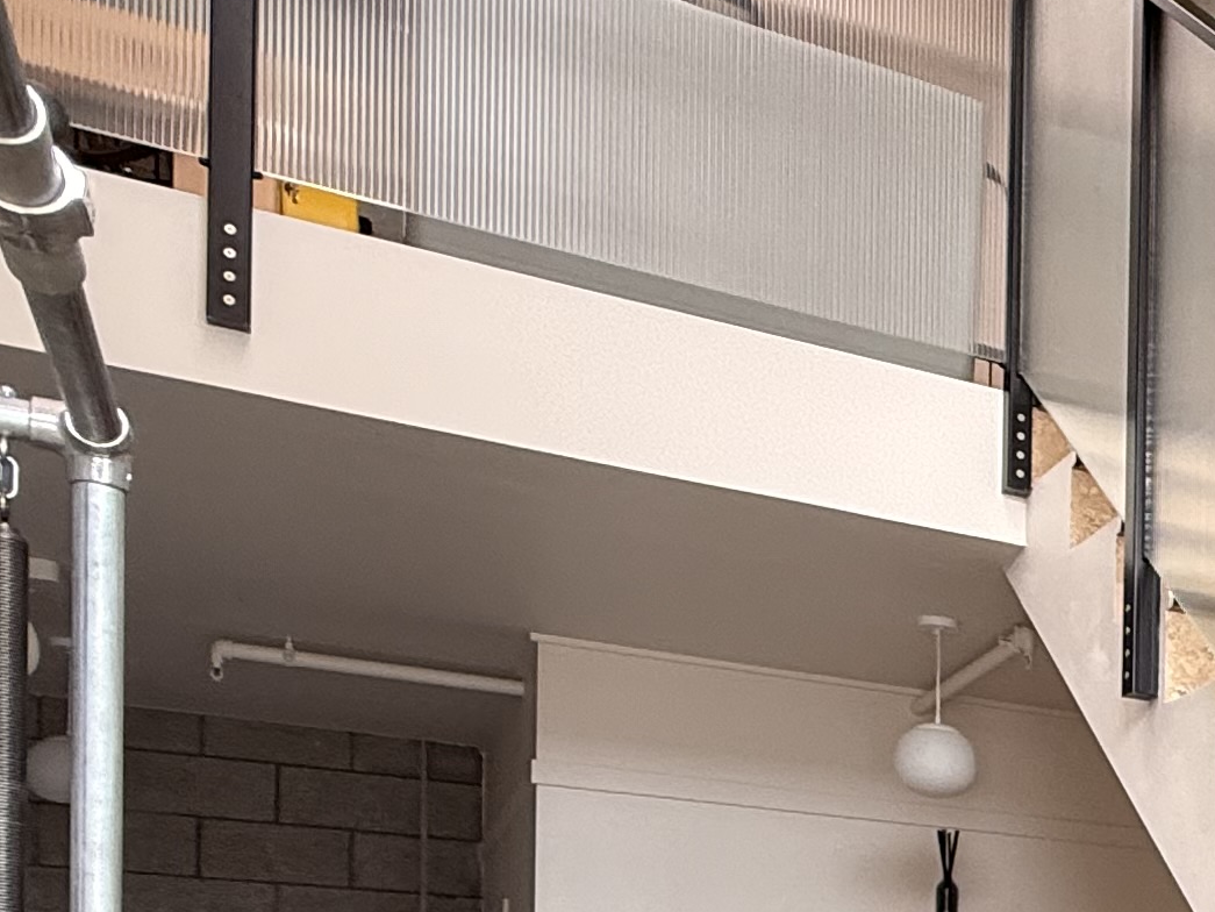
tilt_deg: -0.1
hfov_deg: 27.2
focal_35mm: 54
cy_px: 1146
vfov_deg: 24.1
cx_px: 1730
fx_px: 1896
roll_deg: -2.2
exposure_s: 1/99
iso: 160
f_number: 2.2
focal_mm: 2.22
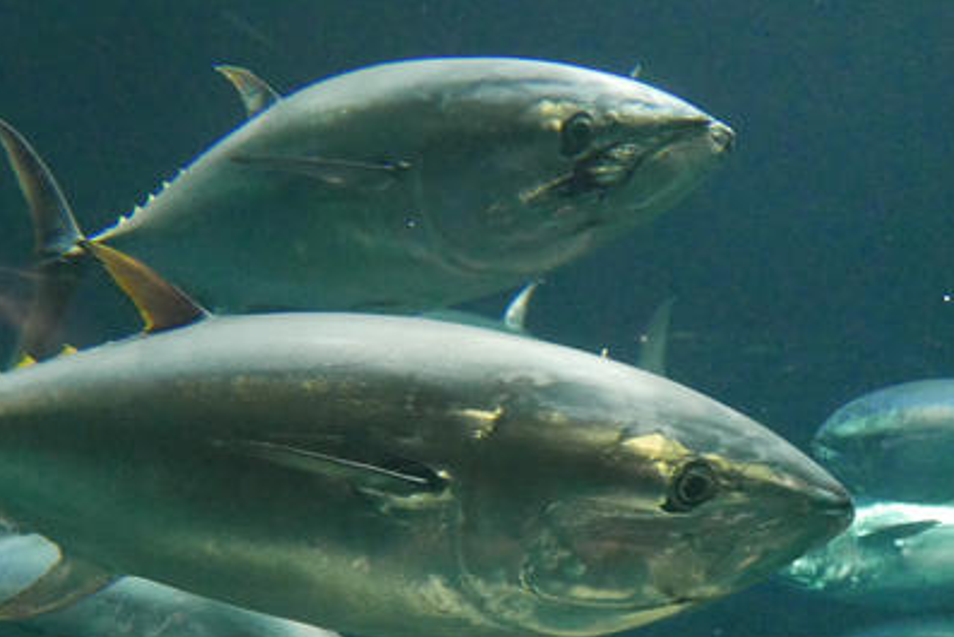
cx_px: 293
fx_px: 1352
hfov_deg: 38.3
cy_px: 520
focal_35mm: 51
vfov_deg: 26.0
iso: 3200
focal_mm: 12.5
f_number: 2.1
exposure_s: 1/500
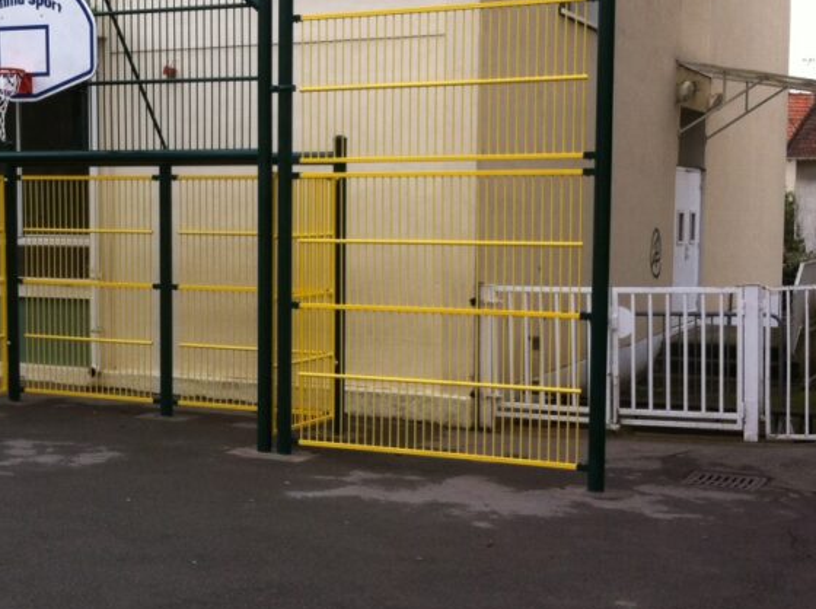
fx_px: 1506
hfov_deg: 30.0
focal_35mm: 64
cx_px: 256
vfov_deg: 22.9
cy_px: 324
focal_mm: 3.85
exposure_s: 1/222
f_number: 2.8
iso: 80
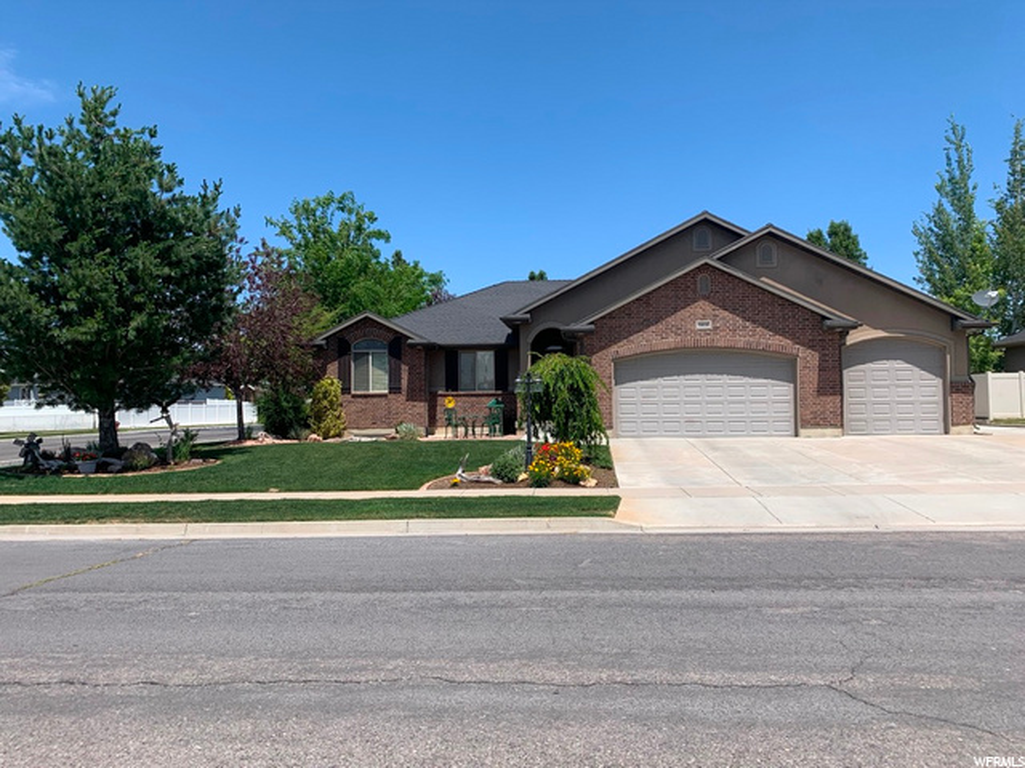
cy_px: 384
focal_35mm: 26
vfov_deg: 53.1
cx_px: 512
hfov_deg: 67.3
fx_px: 770
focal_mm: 4.25
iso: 25
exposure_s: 1/2611
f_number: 1.8
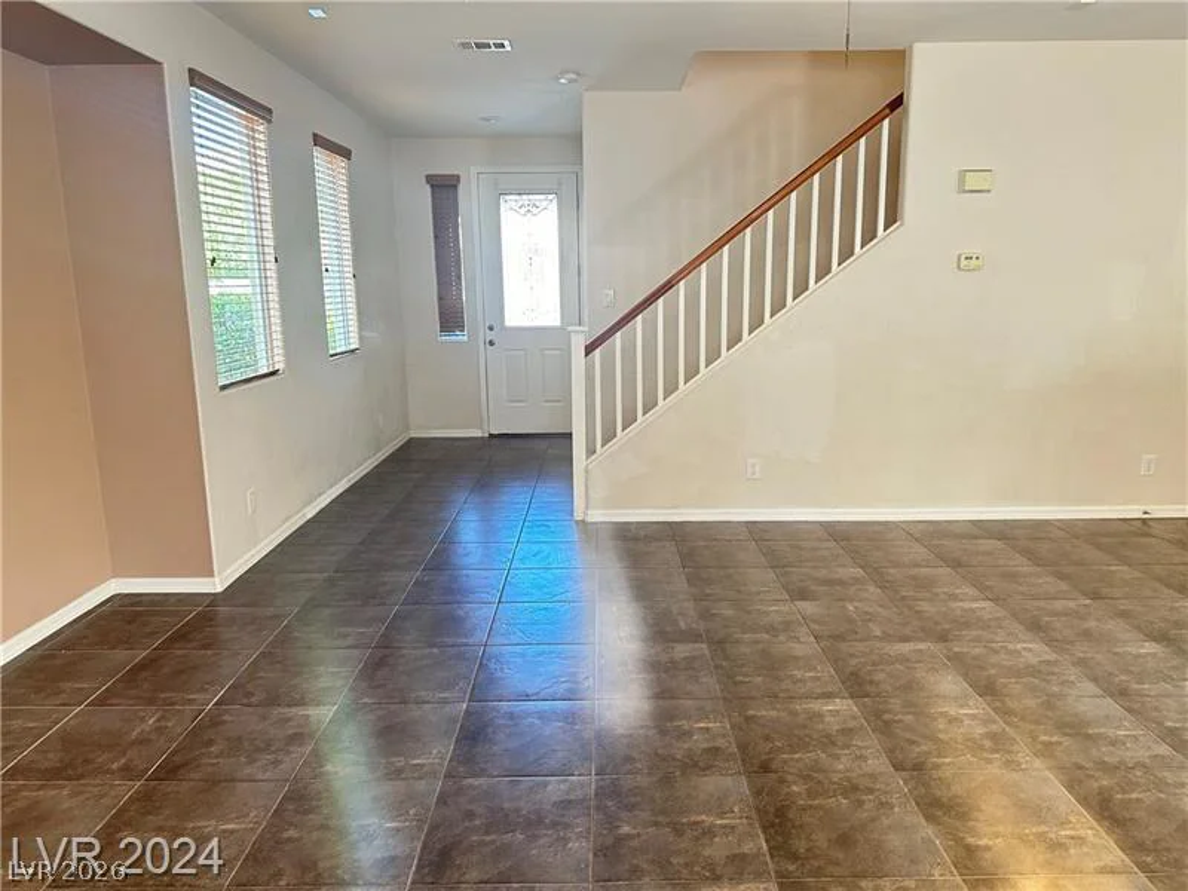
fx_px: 824
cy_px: 446
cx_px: 594
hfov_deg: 71.6
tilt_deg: -11.4
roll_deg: +0.4
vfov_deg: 56.8
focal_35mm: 24
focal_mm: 6.86
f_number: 1.78
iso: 250
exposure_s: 1/60
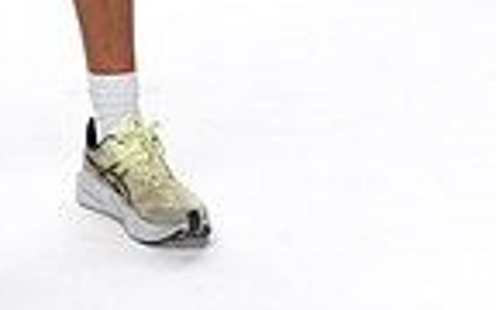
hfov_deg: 12.8
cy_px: -406
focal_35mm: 162
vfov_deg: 7.6
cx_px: 52
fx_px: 2190
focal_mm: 51
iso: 640
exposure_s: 1/250
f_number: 8
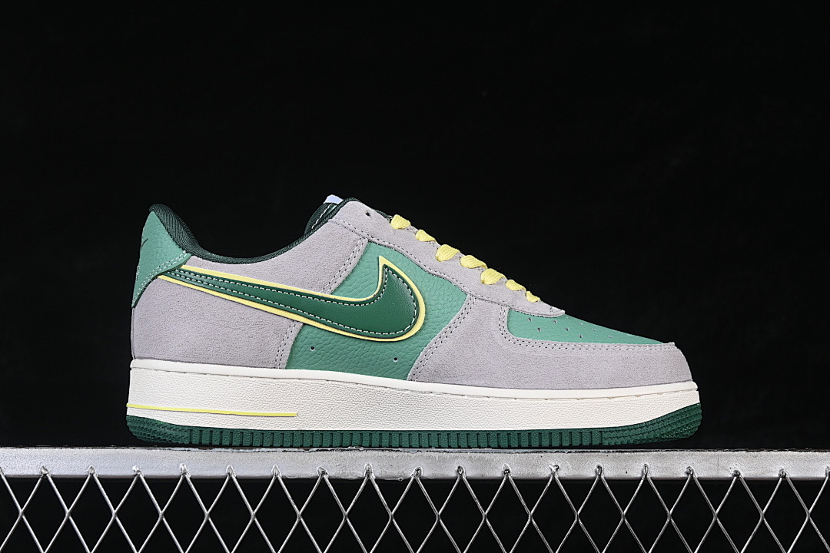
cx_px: 415
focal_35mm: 75
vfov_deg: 18.2
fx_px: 1729
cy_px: 276
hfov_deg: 27.0
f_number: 8
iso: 160
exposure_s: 1/80
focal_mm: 50
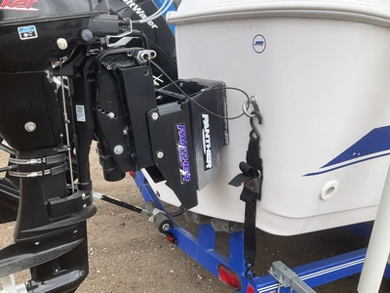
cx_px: 195
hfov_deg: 61.7
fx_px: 327
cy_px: 146
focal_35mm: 29
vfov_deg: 48.2
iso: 25
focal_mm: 3
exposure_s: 1/486
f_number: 1.8
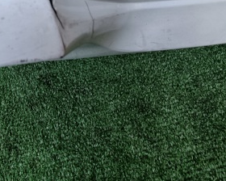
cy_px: -7
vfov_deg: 42.0
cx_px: 19
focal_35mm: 29
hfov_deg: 52.4
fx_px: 194
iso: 80
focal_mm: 2.2
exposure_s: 1/100
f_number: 2.2
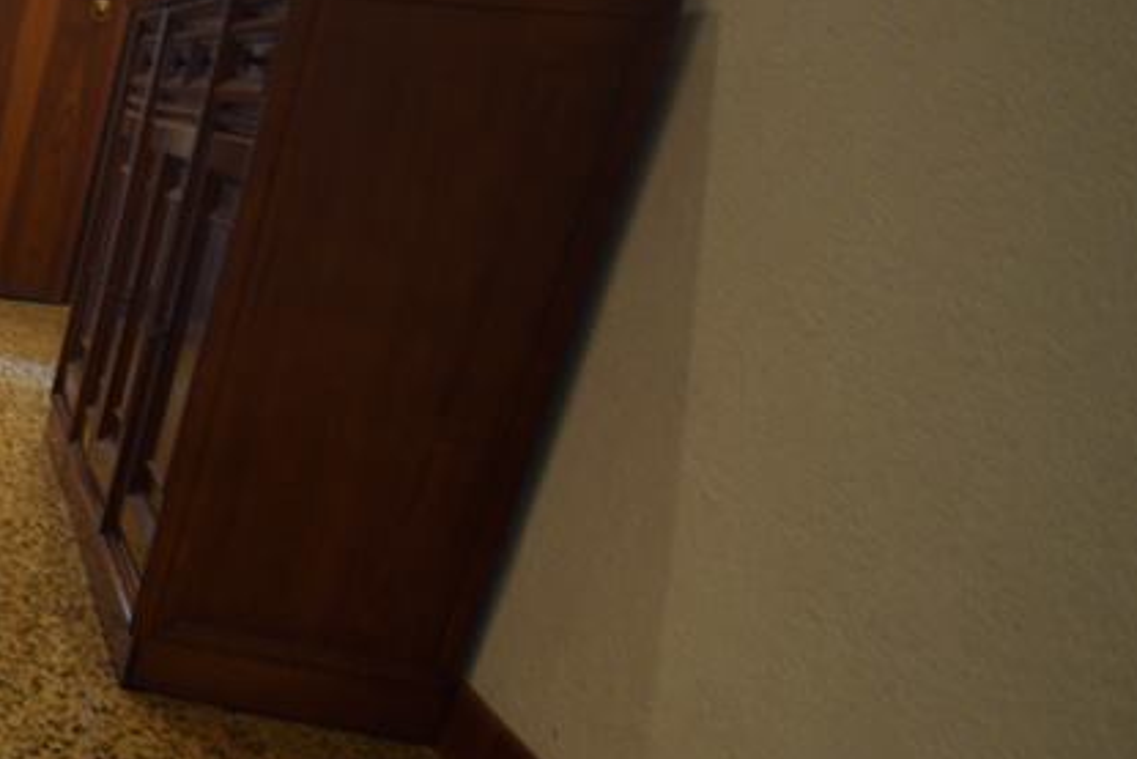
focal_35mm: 54
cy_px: 630
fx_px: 1706
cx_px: -970
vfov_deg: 24.6
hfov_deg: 21.4
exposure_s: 1/25
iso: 400
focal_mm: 14
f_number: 2.8
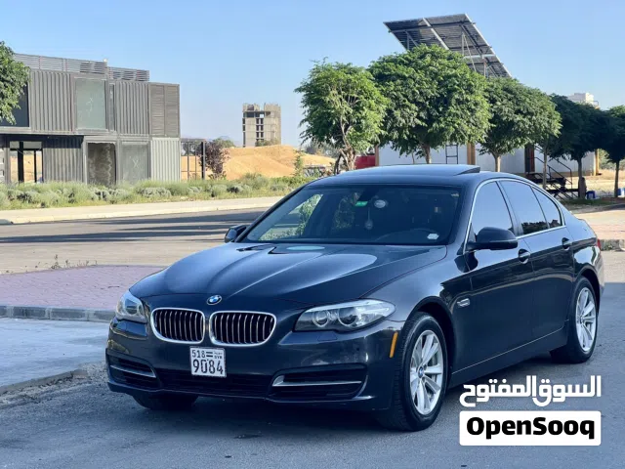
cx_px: 312
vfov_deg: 19.1
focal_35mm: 77
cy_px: 234
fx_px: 1390
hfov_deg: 25.3
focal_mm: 9
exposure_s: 1/303
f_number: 2.8
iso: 32
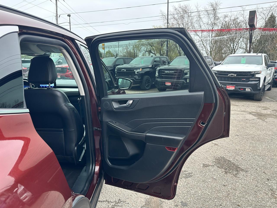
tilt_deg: -12.9
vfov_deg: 56.8
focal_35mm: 24
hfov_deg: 71.6
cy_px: 104
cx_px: 138
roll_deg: -0.5
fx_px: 192
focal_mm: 6.86
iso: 80
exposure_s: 1/287
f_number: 1.78
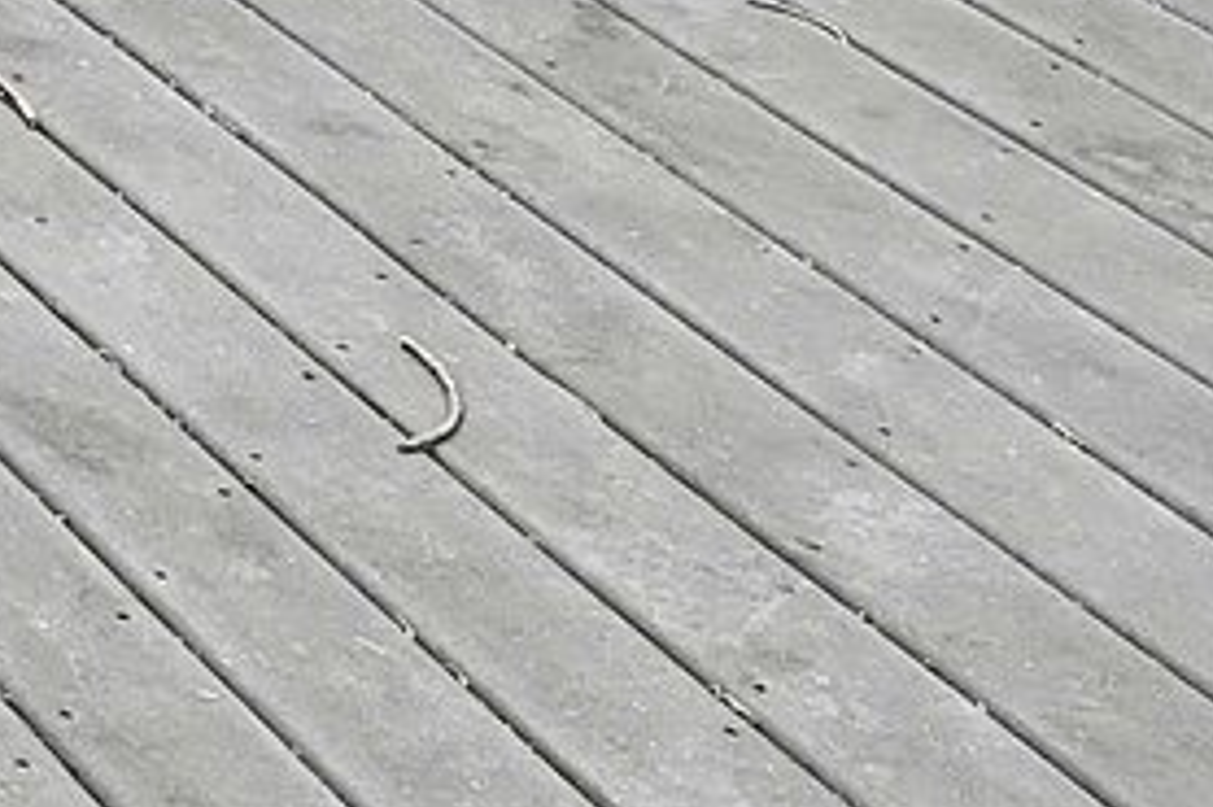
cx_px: -2129
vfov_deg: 9.7
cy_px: -1348
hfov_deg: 11.9
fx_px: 3973
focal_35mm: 118
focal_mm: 16
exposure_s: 1/500
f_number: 8
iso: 400
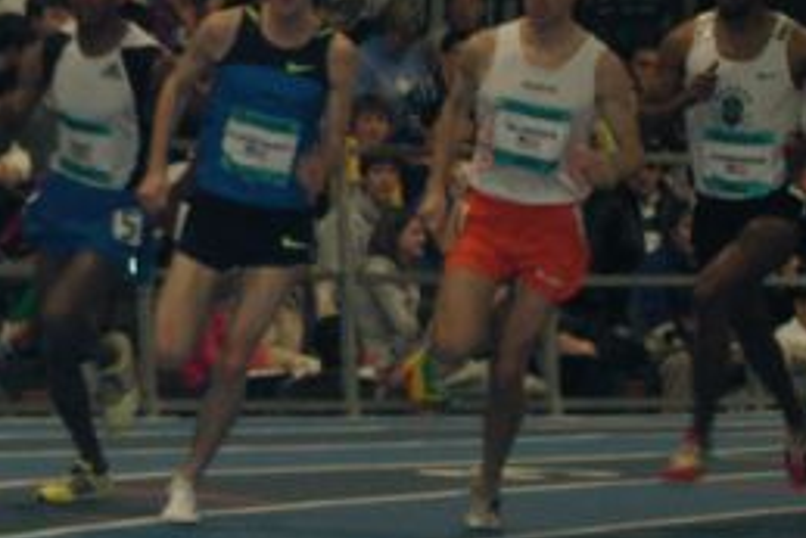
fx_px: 8288
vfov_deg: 3.7
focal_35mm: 370
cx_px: -302
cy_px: 100
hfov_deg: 5.5
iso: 800
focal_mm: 80
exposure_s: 1/125
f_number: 6.3
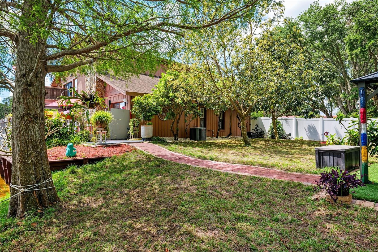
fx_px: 231
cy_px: 126
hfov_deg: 78.6
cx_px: 189
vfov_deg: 57.2
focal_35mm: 22
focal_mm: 22
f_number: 8
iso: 400
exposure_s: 1/160
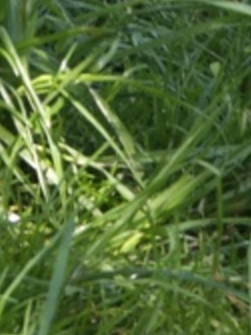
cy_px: -275
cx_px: -114
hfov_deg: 2.8
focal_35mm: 528
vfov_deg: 3.7
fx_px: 5105
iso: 32
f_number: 3.4
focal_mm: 18.6
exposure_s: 1/50
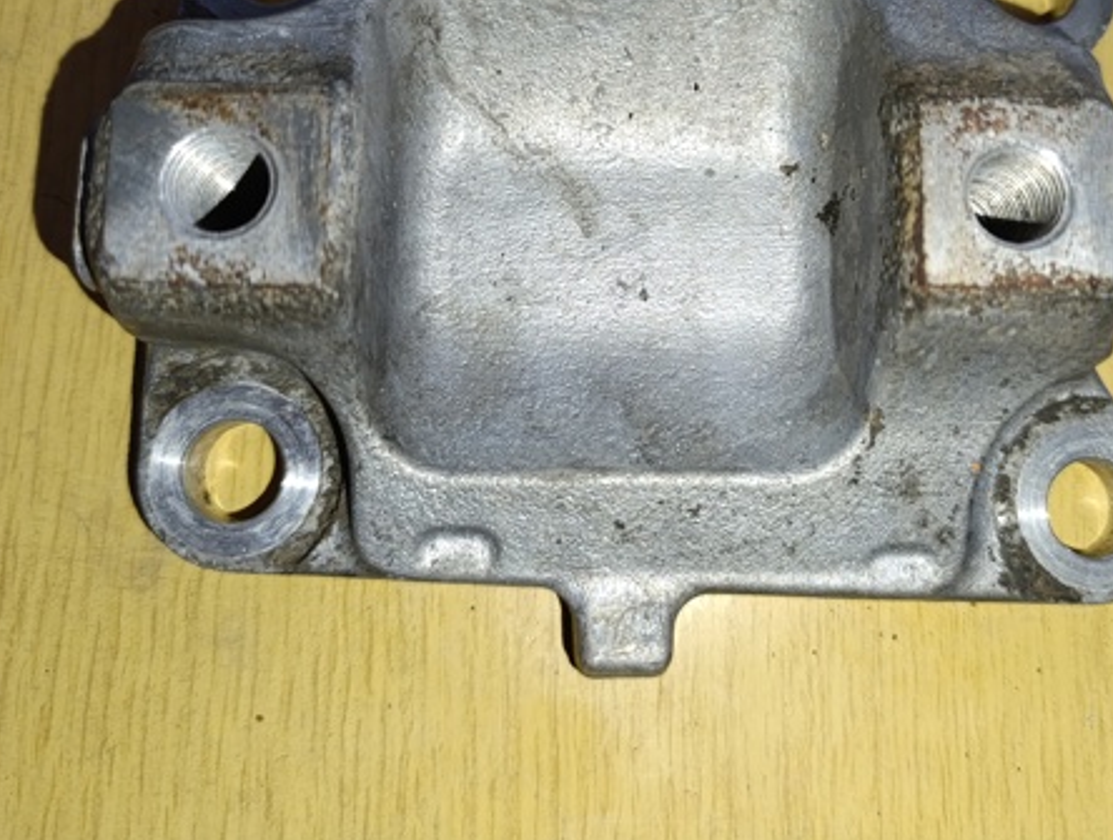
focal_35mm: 33
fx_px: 1063
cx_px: 638
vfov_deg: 42.3
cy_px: 253
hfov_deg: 55.0
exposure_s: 1/100
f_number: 1.6
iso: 320
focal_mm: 6.14
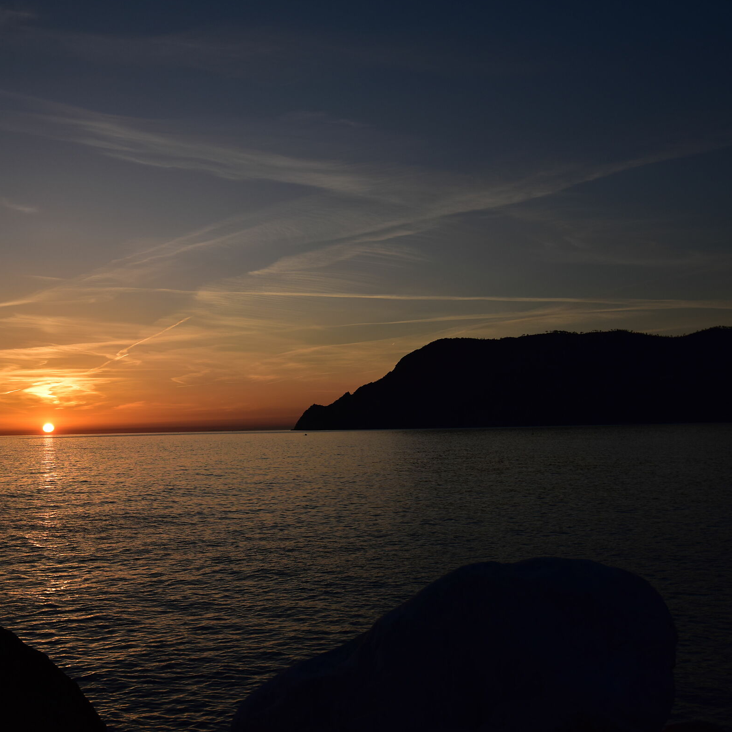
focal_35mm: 44
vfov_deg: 38.3
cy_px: 362
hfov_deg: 37.5
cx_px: 191
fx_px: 1053
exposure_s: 1/2000
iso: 160
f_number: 4.5
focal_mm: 34
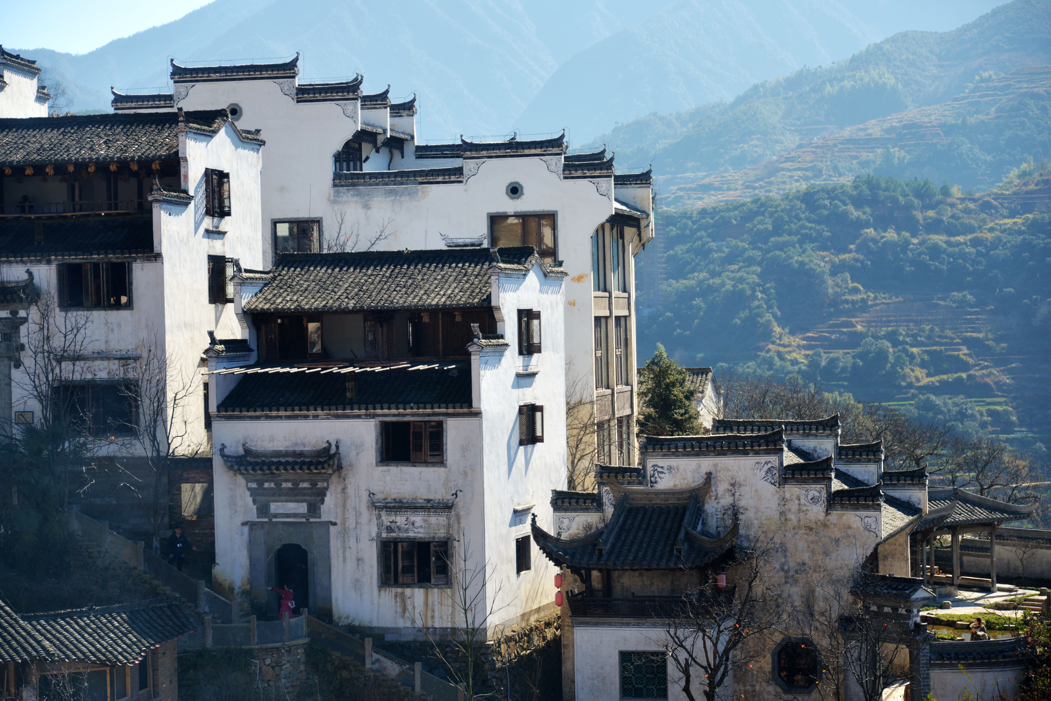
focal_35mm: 85
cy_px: 350
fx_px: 2482
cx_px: 526
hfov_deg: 23.9
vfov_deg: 16.1
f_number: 4.5
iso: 100
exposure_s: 1/250
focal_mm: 85
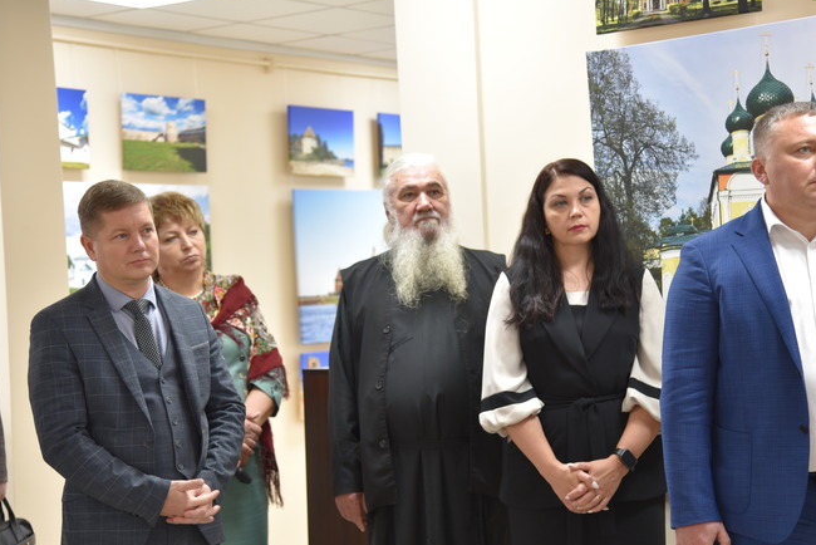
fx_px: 1814
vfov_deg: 17.1
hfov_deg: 25.3
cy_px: 306
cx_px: 476
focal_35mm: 80
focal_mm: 65
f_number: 4
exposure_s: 1/40
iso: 400
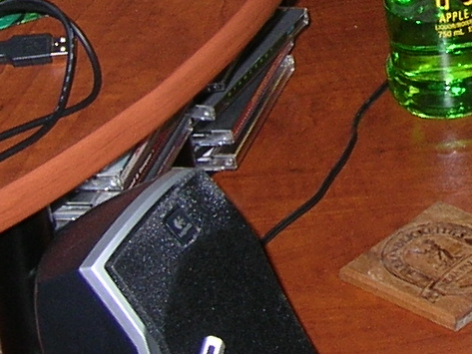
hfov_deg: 10.6
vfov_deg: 8.5
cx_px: 871
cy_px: -48
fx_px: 2373
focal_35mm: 174
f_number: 2.7
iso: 50
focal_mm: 6
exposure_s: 1/60.1
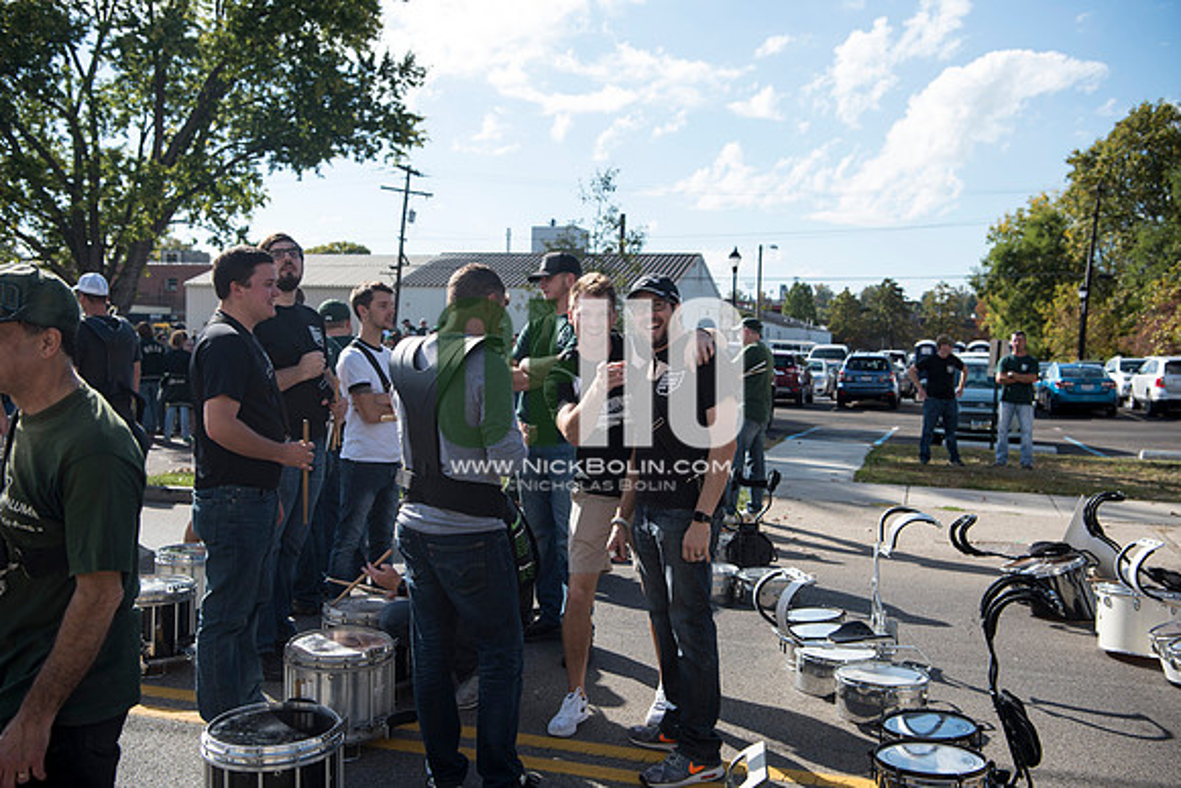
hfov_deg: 53.1
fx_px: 1181
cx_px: 590
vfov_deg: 36.9
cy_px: 394
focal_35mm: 36
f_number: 4.5
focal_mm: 36
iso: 250
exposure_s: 1/1250
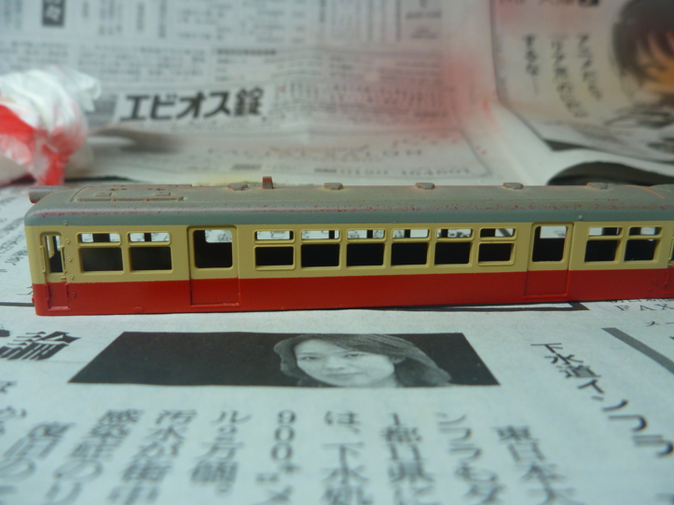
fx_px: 603
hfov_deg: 58.4
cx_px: 345
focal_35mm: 31
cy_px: 262
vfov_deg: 45.4
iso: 80
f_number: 3.3
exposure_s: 1/30
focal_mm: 4.9
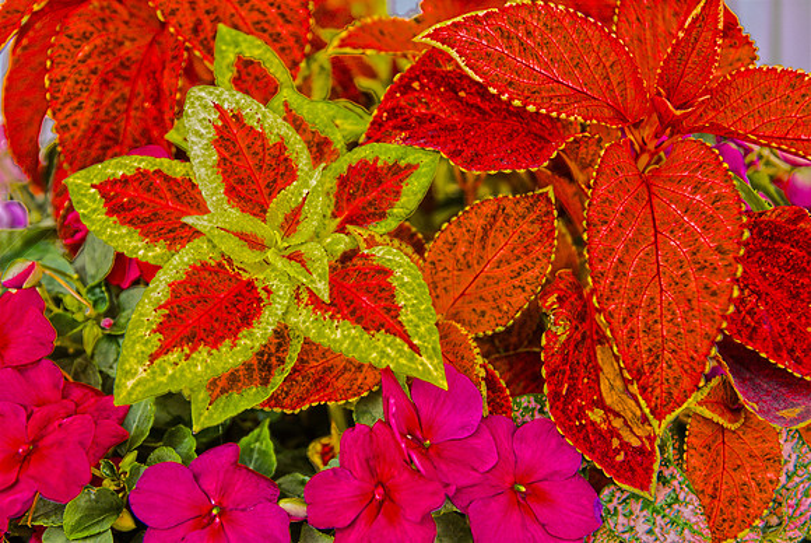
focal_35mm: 63
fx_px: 1421
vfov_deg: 21.6
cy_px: 272
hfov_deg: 31.9
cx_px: 406
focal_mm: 42
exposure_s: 1/60
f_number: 4.5
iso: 200
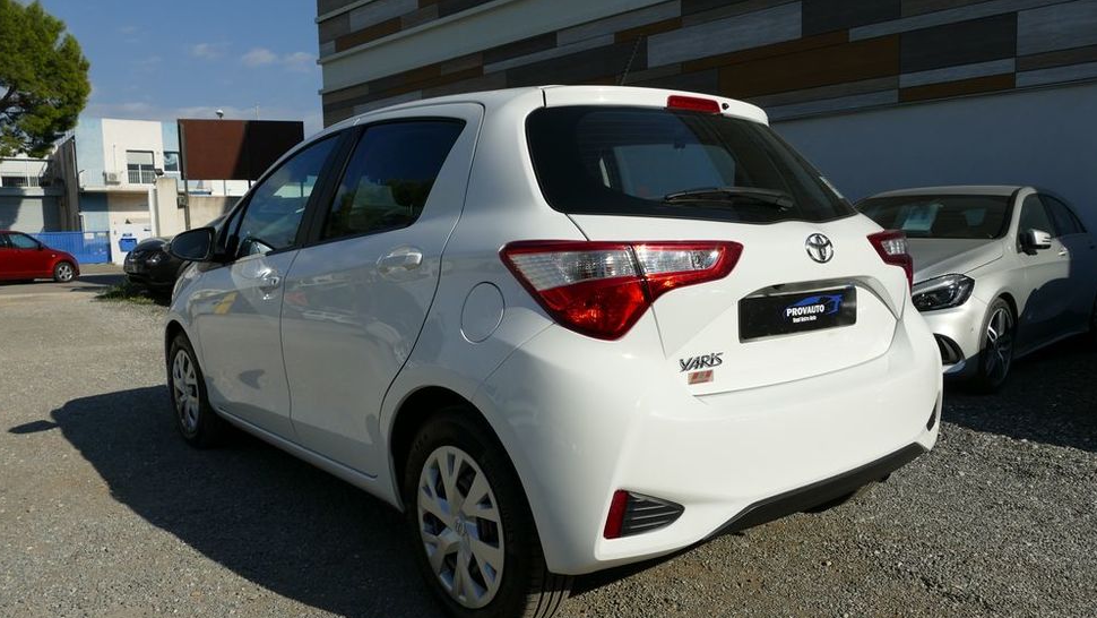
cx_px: 554
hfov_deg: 69.8
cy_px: 321
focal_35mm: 27
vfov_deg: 42.9
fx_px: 786
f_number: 4.5
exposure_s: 1/1600
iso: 125
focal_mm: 9.12
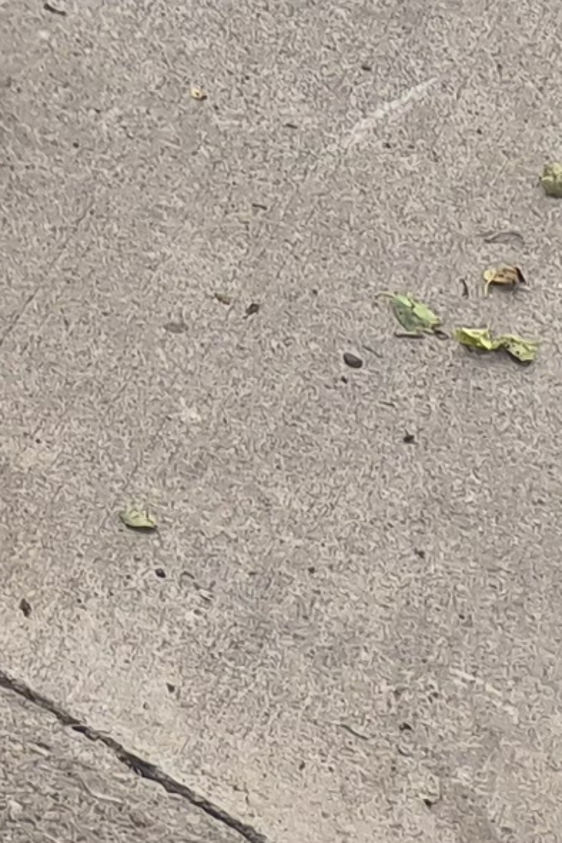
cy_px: -1267
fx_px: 3793
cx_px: -1619
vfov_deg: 10.6
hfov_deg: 6.8
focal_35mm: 162
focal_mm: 5.4
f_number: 1.8
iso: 80
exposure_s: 1/1184
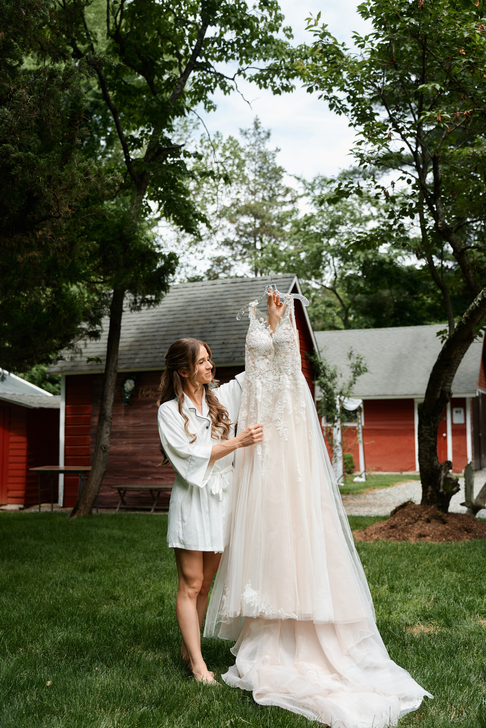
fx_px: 749
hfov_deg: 35.9
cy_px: 364
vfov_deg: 51.9
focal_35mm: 37
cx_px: 243
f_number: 2.8
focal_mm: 37
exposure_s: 1/400
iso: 100
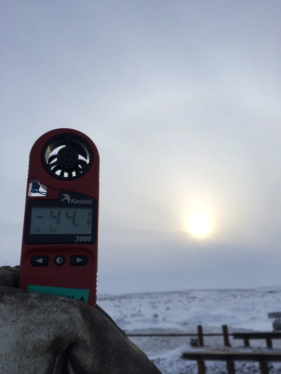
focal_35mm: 30
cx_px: 140
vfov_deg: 60.0
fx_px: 325
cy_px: 187
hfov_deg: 46.8
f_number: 2.2
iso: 40
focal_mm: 4.12
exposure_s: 1/3425
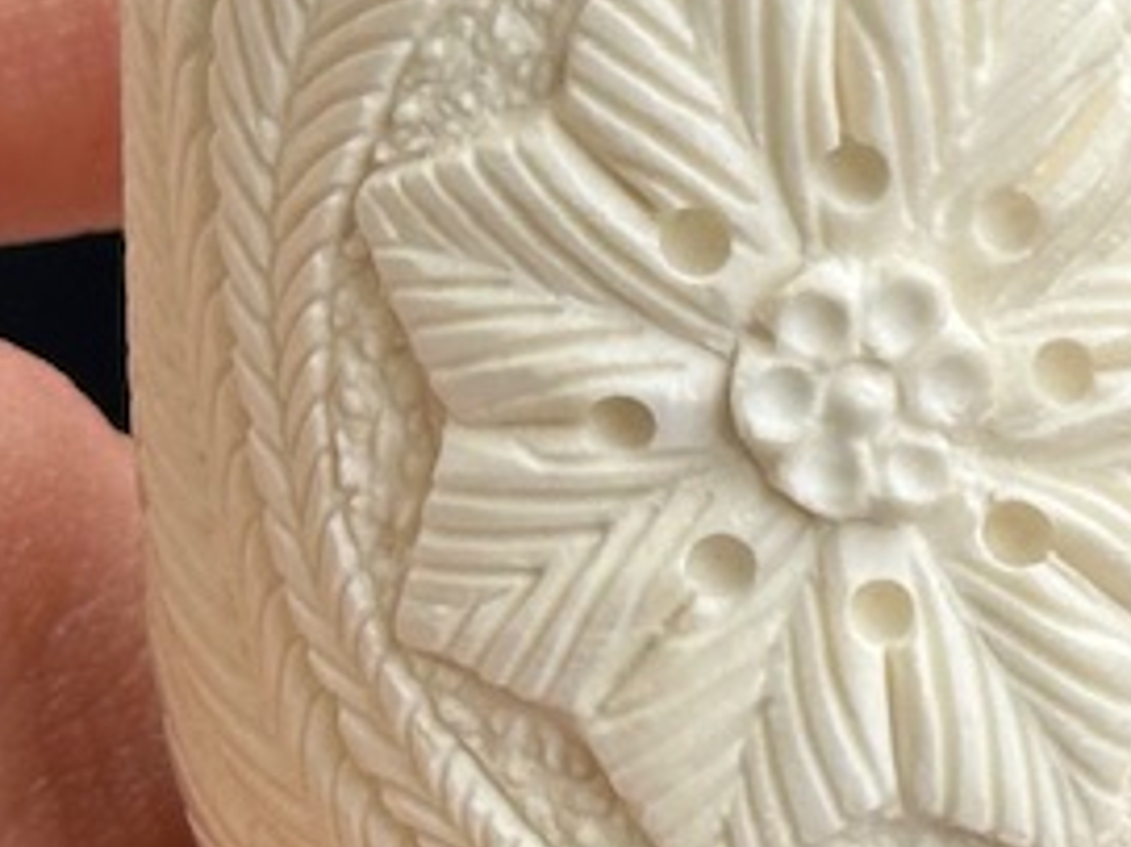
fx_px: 7413
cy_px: 200
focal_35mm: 227
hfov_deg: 8.3
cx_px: 2229
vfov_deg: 6.5
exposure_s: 1/360
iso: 64
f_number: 1.78
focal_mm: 6.86
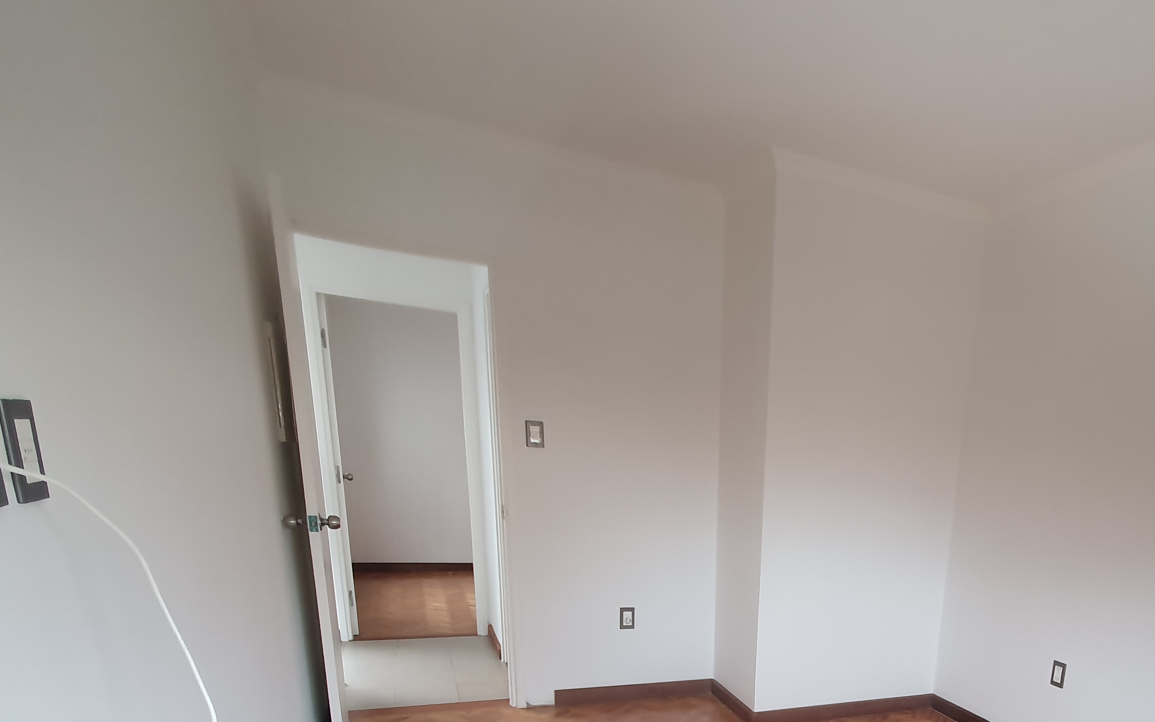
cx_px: 838
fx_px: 724
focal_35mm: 23
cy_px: 673
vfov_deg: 46.8
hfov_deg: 72.8
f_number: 2.2
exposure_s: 1/50
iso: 200
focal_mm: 1.8
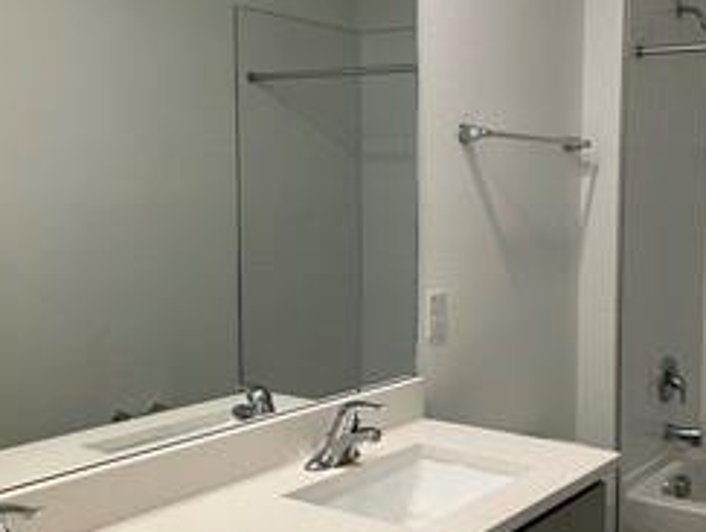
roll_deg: -0.2
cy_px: 267
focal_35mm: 46
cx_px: 506
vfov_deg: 31.6
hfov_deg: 40.3
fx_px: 940
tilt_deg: -3.6
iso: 64
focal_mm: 3.99
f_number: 1.8
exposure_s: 1/60
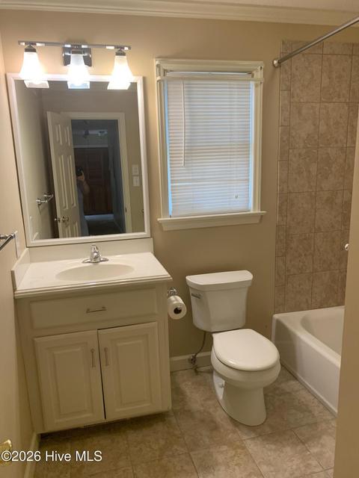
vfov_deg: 67.3
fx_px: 360
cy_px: 239
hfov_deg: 53.1
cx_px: 180
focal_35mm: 26
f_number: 1.8
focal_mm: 4.25
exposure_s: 1/60
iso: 80
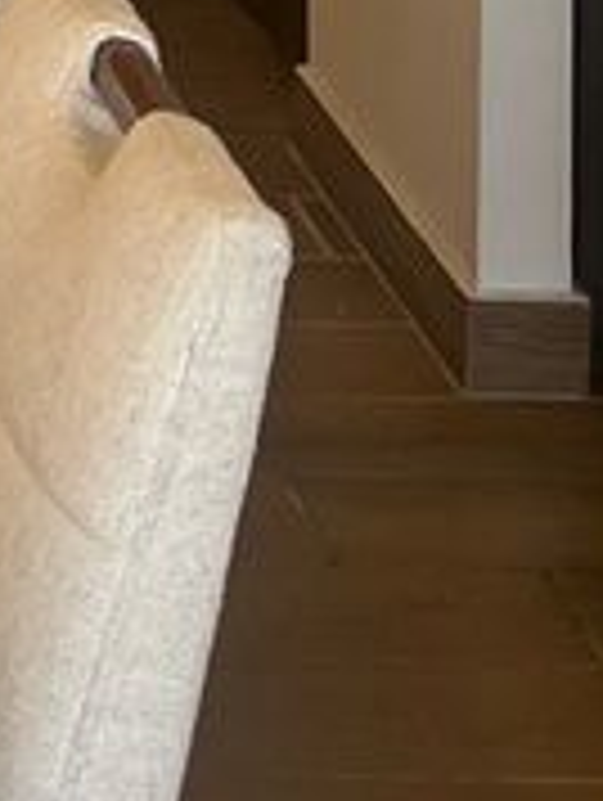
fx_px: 4055
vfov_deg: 10.3
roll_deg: +1.6
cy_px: -873
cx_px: -914
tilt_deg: -3.0
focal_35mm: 175
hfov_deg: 7.8
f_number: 1.5
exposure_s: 1/121
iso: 100
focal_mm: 5.7
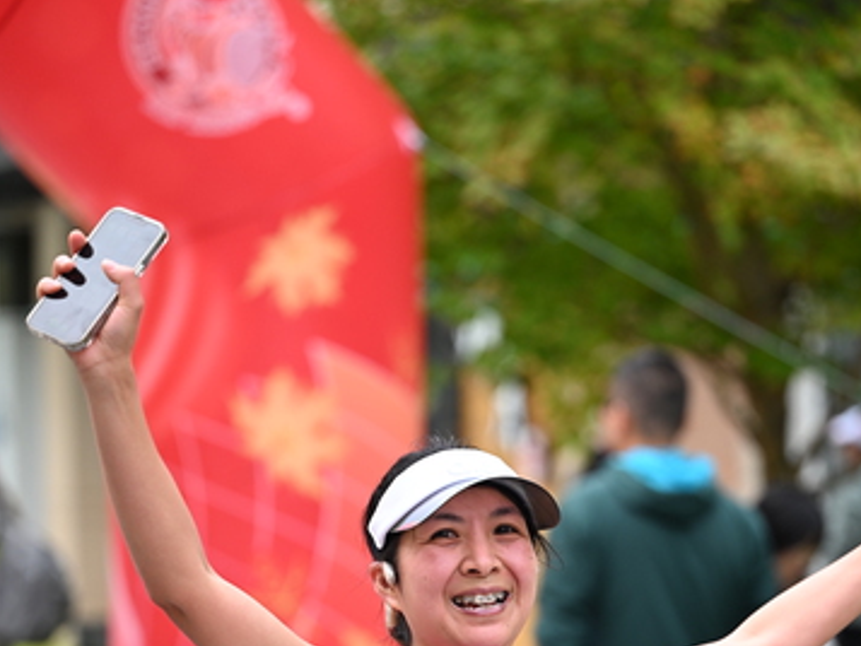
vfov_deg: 9.6
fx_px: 3832
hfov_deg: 12.8
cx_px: 438
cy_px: 588
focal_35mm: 154
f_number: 2.8
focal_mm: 104
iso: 640
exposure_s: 1/2000
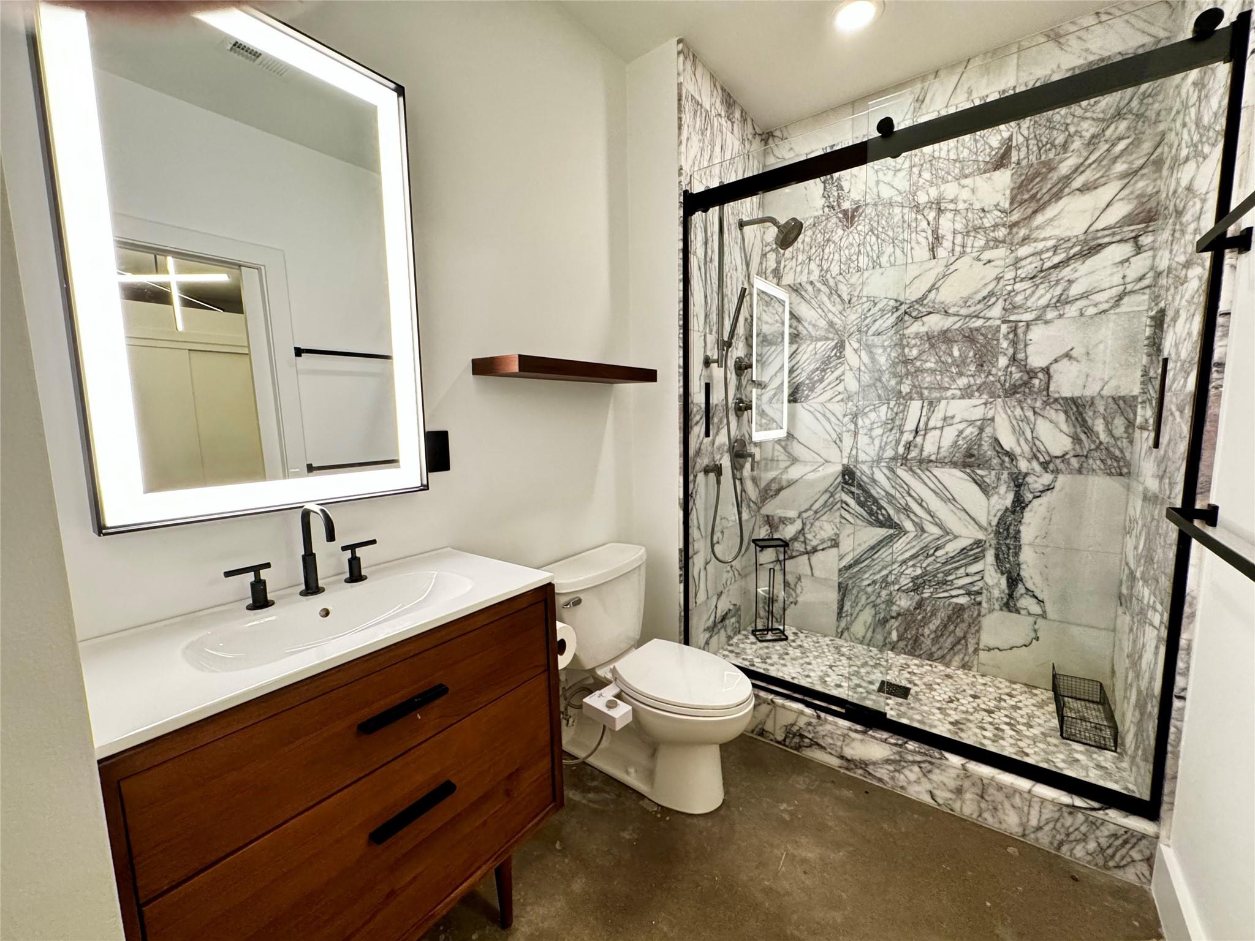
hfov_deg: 102.1
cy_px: 470
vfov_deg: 85.7
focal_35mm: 14
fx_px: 508
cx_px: 628
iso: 500
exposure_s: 1/59
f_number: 2.2
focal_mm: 2.22
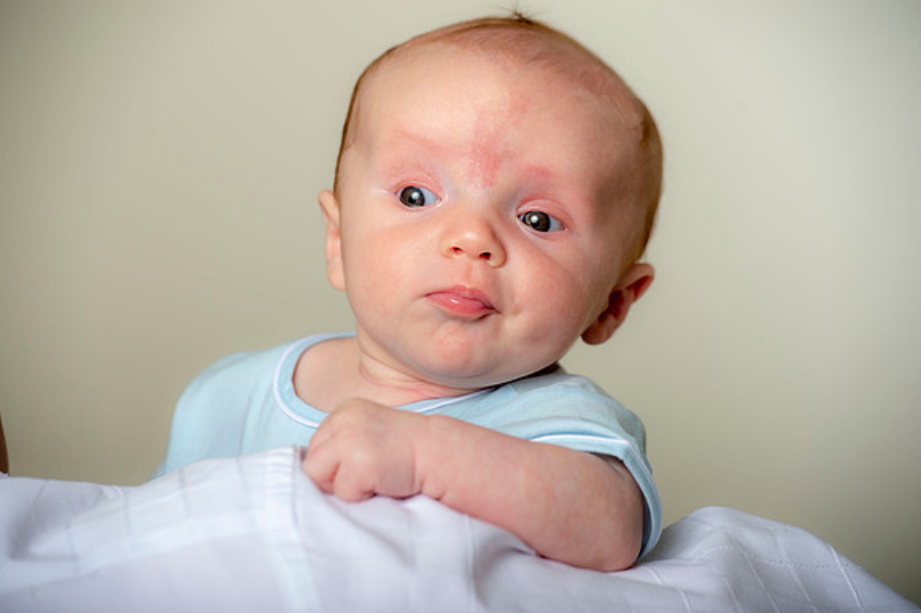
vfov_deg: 7.0
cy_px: 306
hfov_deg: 10.6
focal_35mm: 195
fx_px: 4986
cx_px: 460
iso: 250
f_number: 5.6
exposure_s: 1/200
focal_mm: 195
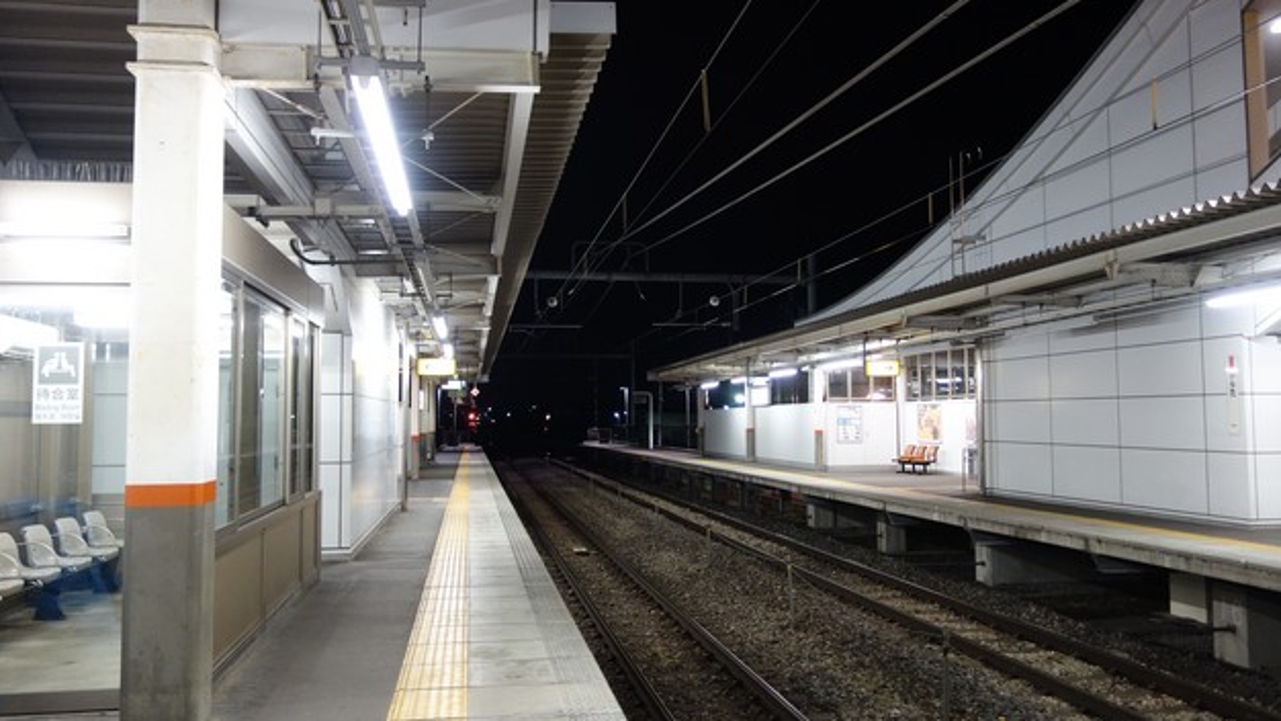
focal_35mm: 30
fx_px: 1019
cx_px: 632
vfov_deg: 38.9
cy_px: 347
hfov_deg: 64.3
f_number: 1.8
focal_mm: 10.4
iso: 500
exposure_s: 1/30
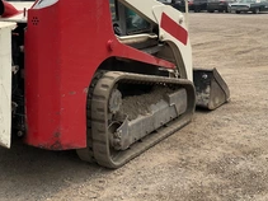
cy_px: 46
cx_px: 79
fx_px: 426
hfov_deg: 34.5
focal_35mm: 55
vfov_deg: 26.1
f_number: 1.8
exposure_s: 1/2538
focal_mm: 3
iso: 25
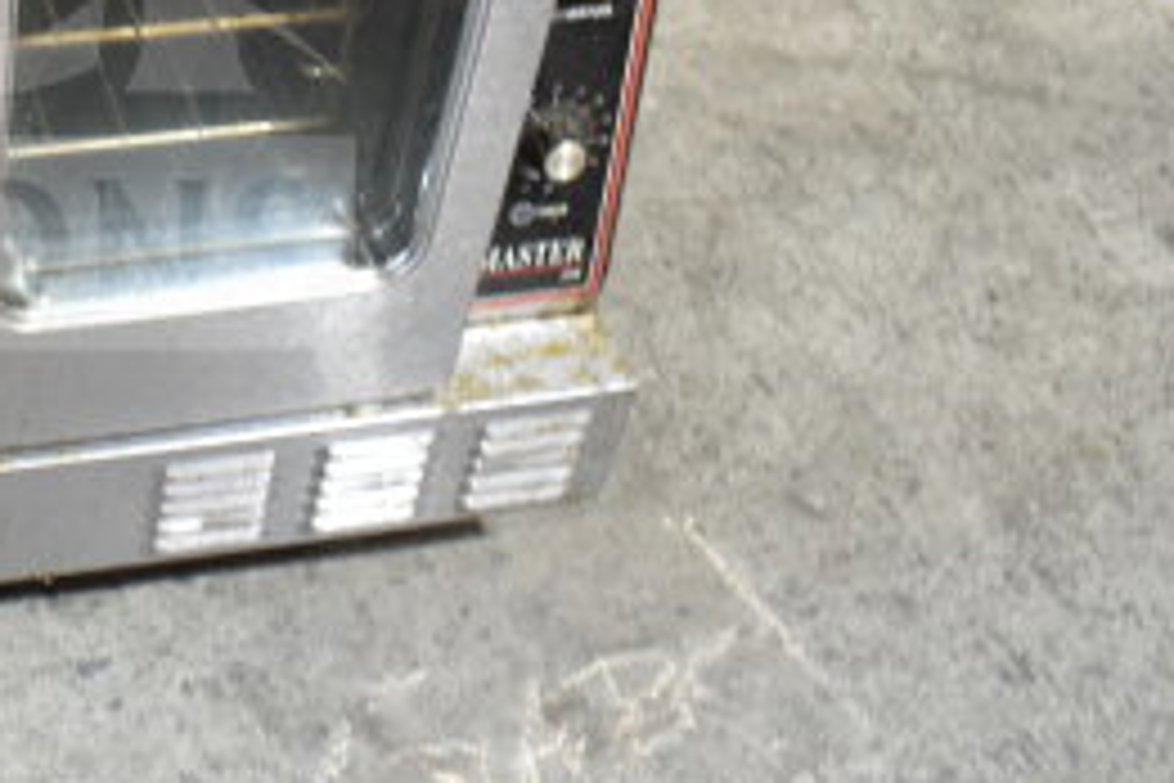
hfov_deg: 28.6
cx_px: -153
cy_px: -7
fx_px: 2054
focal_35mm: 63
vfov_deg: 20.8
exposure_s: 1/30
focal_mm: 18
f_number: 3.5
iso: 500
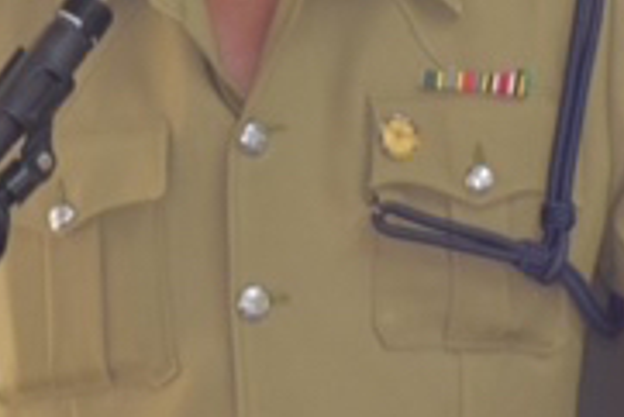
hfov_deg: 2.2
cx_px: 303
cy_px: 17
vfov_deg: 1.5
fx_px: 16111
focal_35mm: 929
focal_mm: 175
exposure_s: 1/125
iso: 800
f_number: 5.3
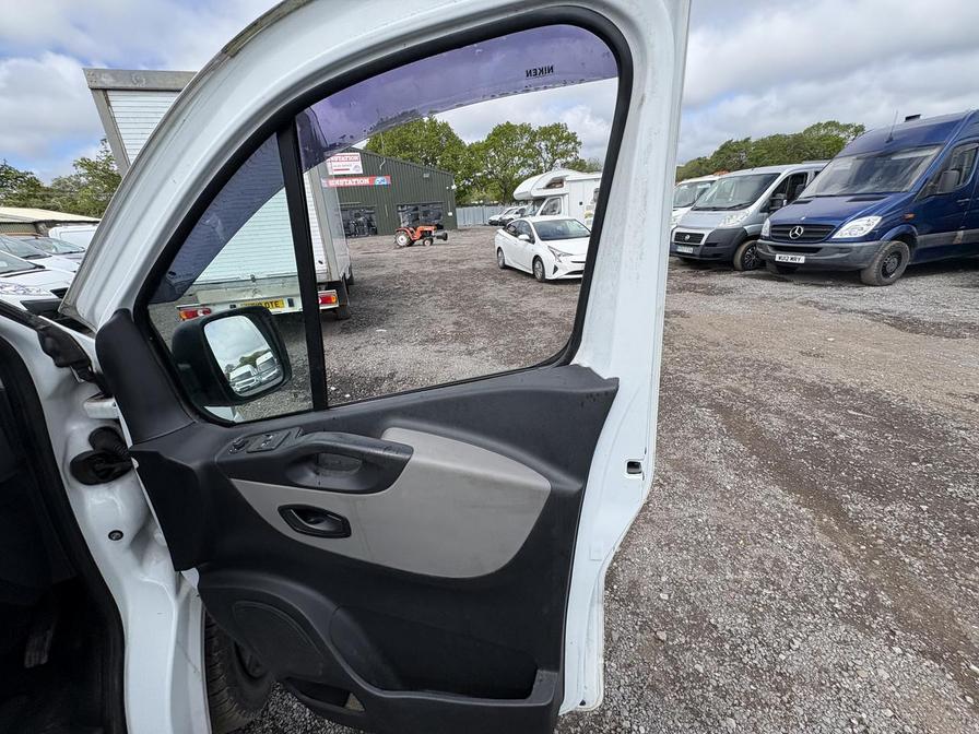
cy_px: 367
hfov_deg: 102.1
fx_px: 396
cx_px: 490
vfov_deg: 85.7
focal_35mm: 14
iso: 50
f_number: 2.2
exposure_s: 1/1198
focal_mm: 2.22
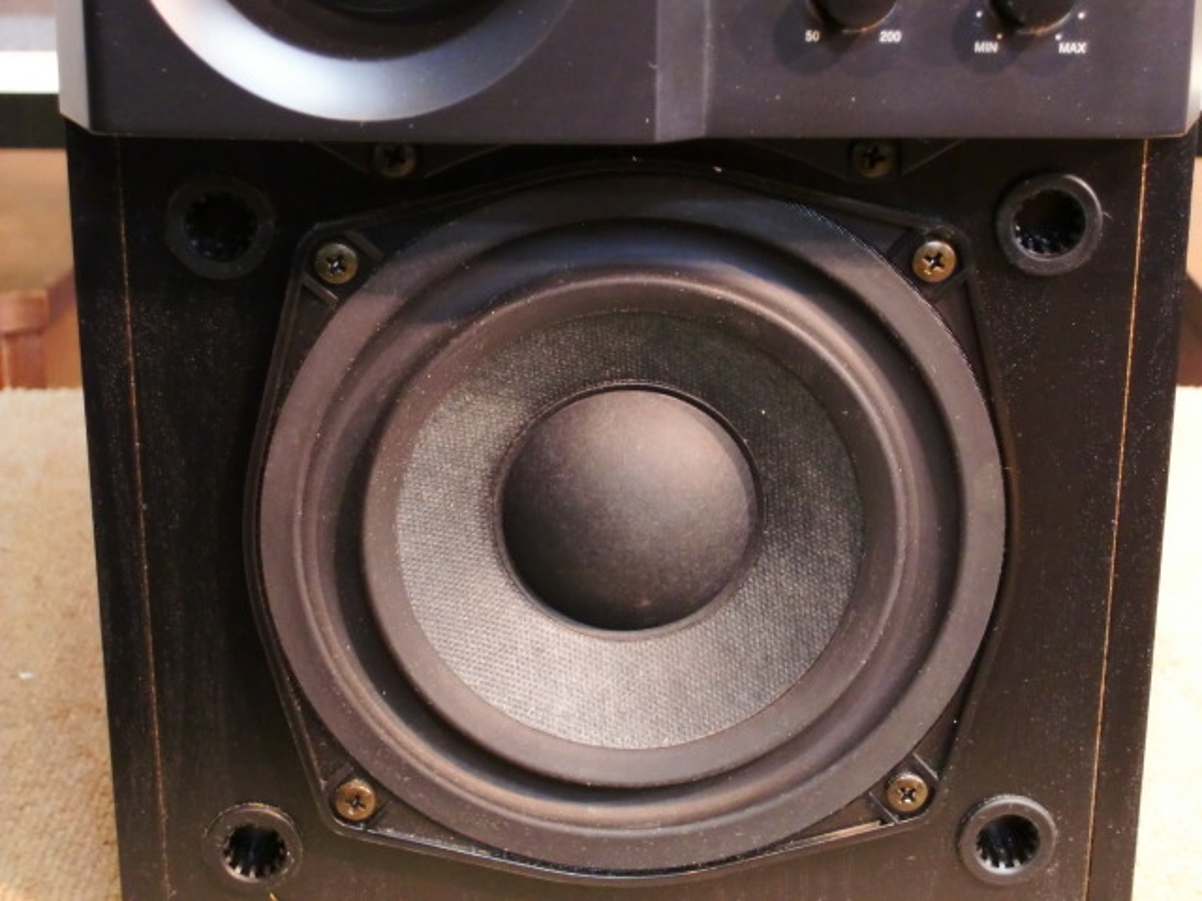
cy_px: 450
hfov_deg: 29.4
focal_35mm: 66
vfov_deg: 22.3
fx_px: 2292
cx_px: 601
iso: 400
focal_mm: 11.7
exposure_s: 1/8
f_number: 4.1
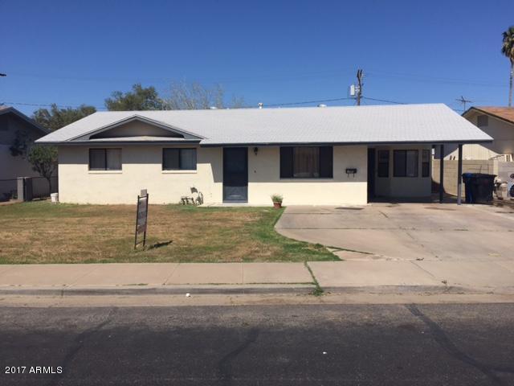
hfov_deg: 61.7
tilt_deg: -3.6
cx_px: 257
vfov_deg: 48.2
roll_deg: -1.1
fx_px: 431
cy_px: 193
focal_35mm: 29
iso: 32
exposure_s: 1/3968
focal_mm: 4.15
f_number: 2.2
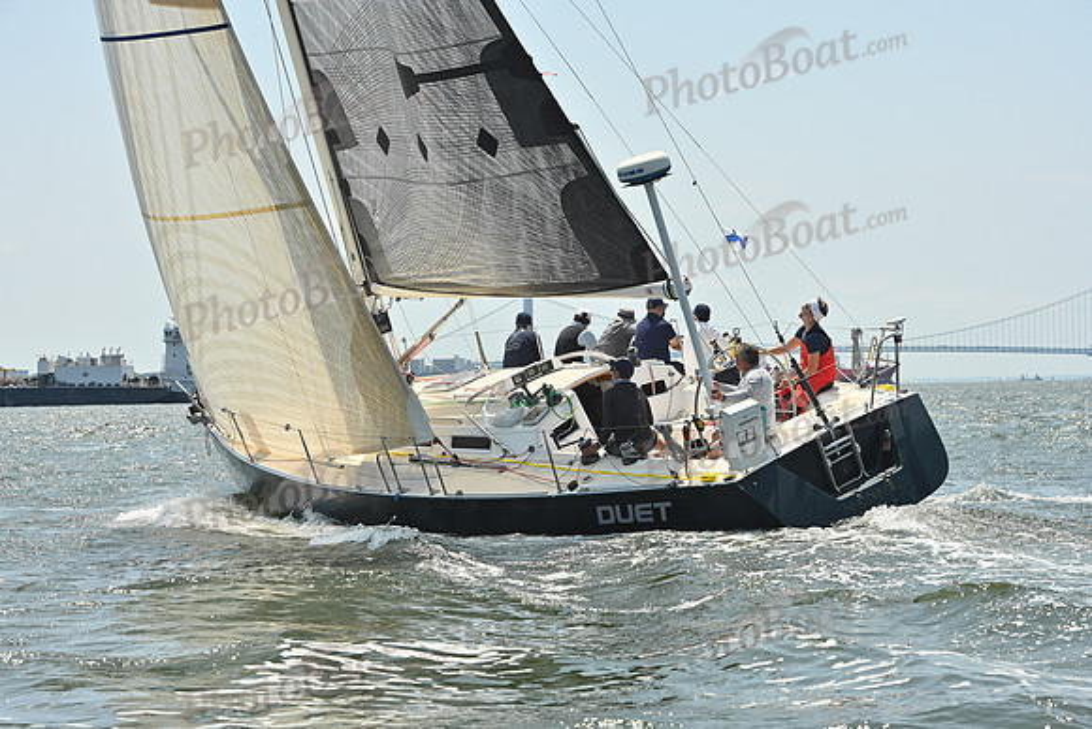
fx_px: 2973
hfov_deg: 20.8
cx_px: 546
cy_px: 364
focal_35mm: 98
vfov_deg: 14.0
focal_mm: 98
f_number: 10
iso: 320
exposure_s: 1/1250
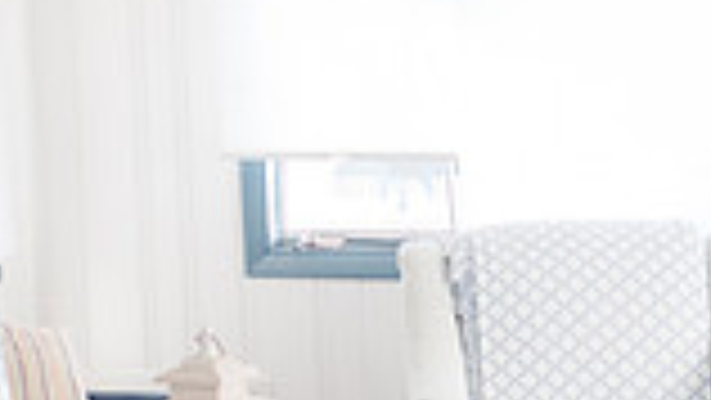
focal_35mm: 135
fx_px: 2546
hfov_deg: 15.9
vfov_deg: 9.0
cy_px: 227
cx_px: 297
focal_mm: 35
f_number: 2.8
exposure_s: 1/500
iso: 1000
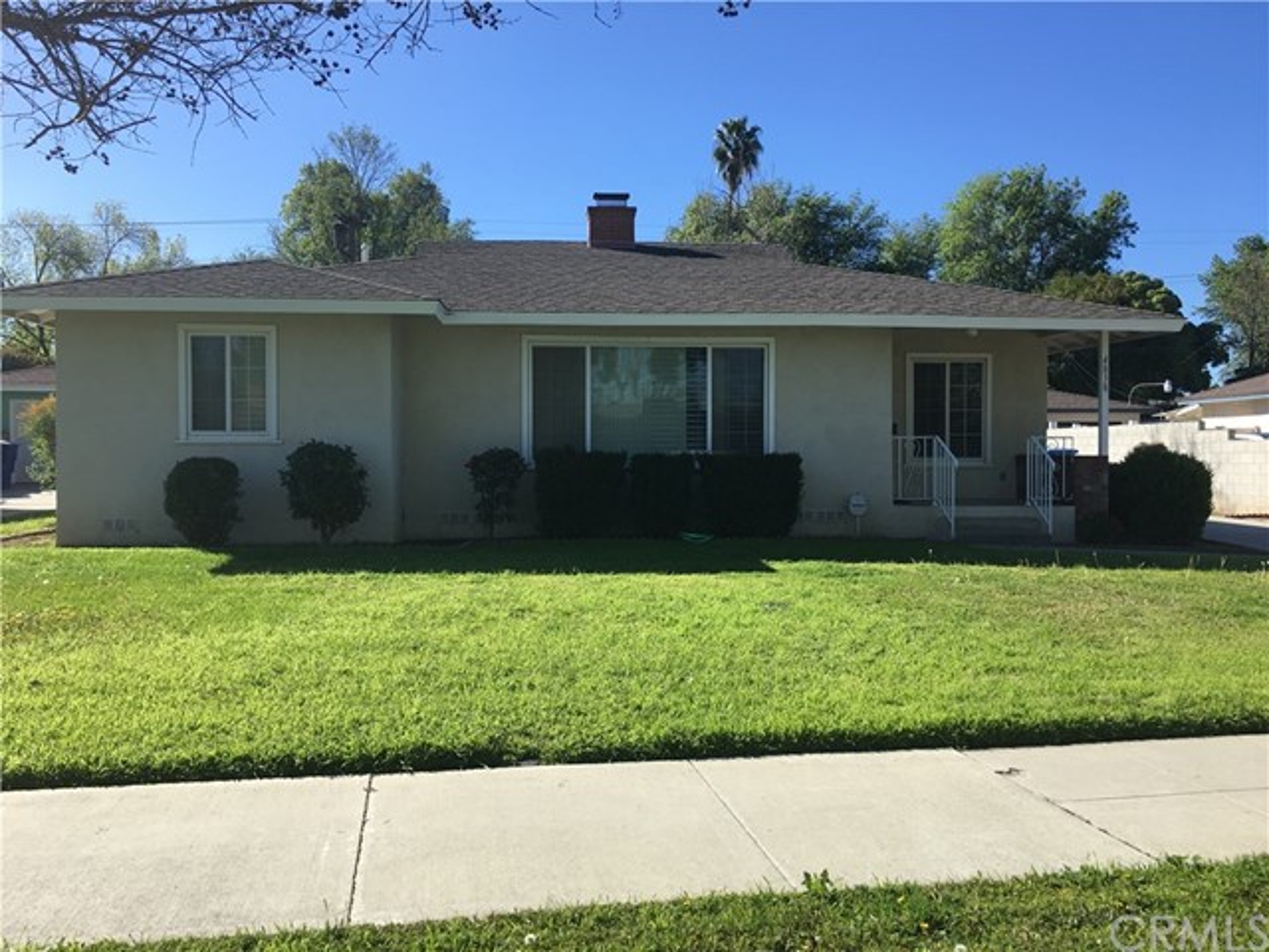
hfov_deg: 61.7
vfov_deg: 48.2
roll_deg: -0.5
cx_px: 634
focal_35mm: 29
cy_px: 476
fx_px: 1063
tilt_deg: -0.5
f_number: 2.2
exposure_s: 1/916
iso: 25
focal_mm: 4.15
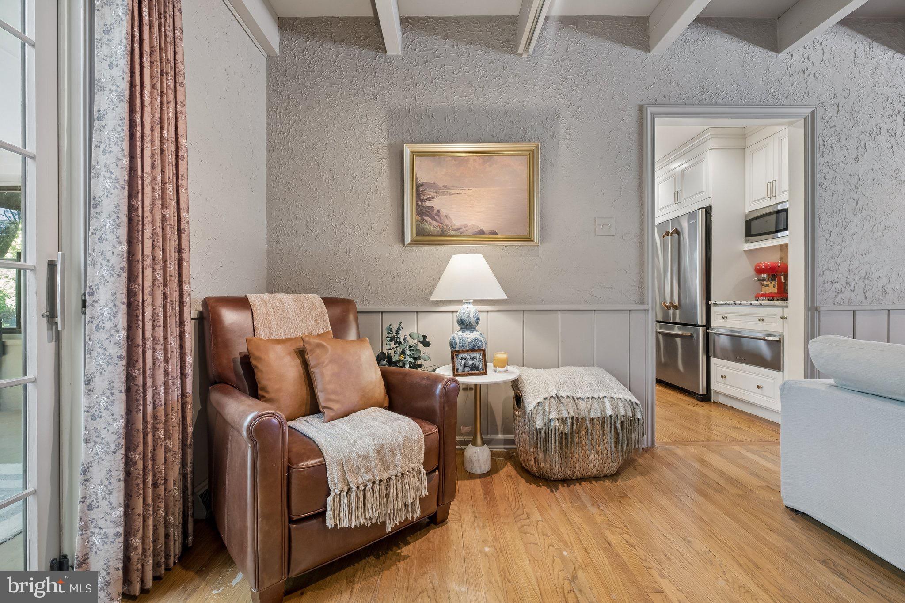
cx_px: 452
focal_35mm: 15
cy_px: 302
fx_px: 377
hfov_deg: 100.4
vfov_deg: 77.3
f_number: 8
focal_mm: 10
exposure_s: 1/2
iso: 250
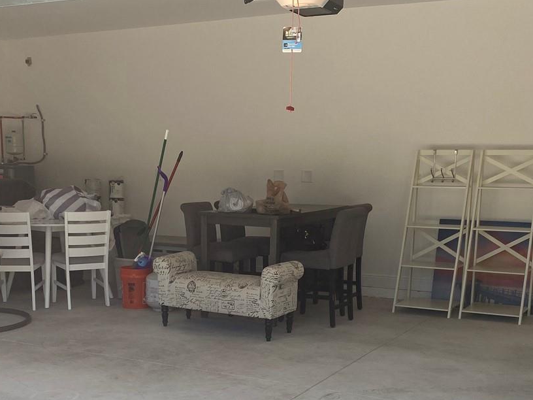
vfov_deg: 28.0
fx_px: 785
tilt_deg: -10.4
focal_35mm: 51
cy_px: 317
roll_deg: -0.3
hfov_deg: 37.5
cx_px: 242
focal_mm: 4.25
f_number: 1.8
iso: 32
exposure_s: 1/576
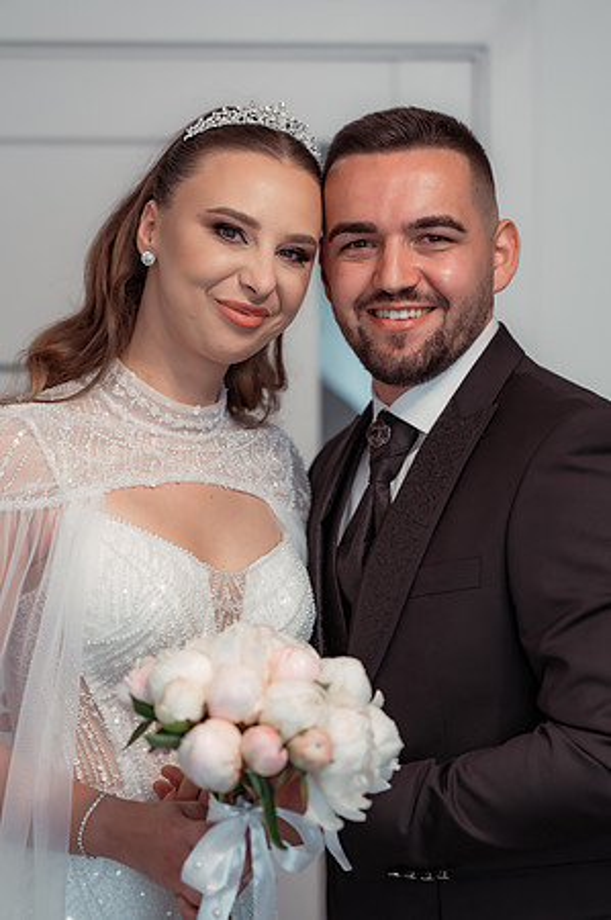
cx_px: 306
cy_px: 460
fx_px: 2169
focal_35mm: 85
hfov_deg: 16.0
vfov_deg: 23.9
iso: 1600
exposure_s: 1/320
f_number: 2.8
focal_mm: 85
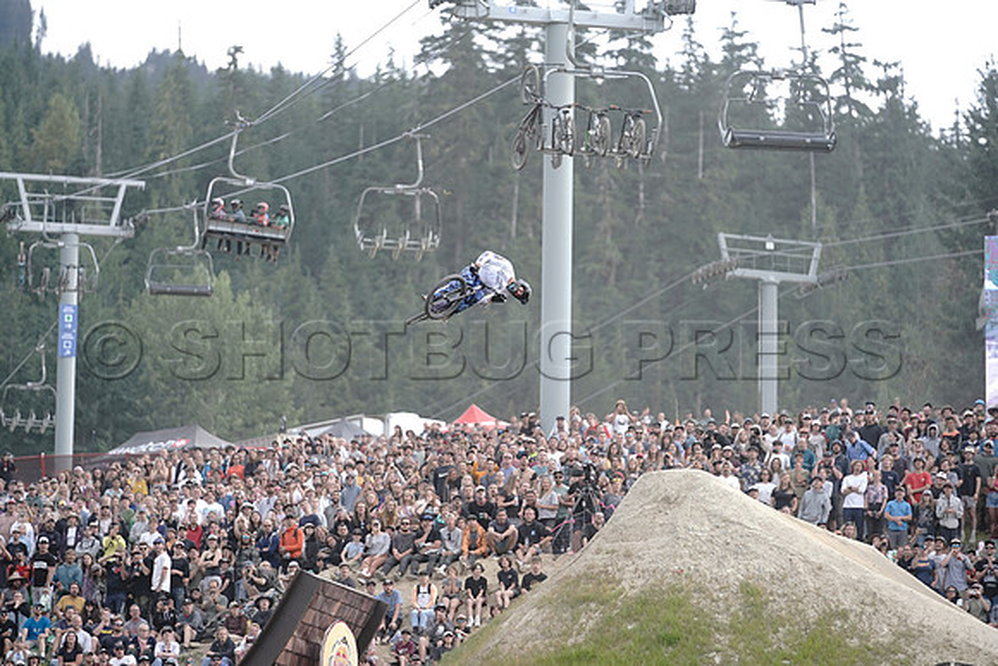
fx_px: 5545
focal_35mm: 200
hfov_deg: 10.3
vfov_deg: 6.9
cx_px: 499
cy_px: 333
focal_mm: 200
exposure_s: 1/1000
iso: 400
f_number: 2.8
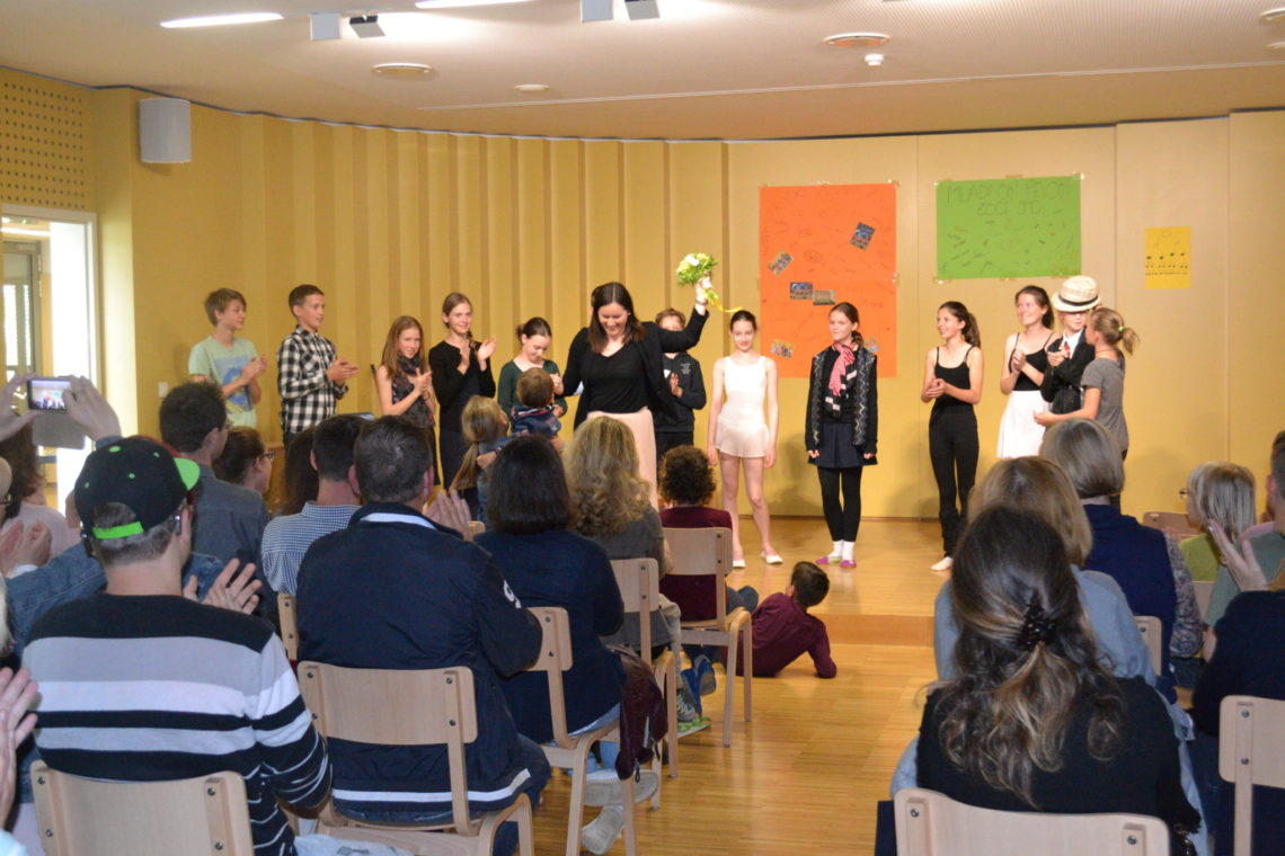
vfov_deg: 28.1
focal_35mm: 48
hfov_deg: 41.1
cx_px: 642
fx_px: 1713
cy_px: 428
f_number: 4.8
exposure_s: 1/60
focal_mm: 32
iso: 3200
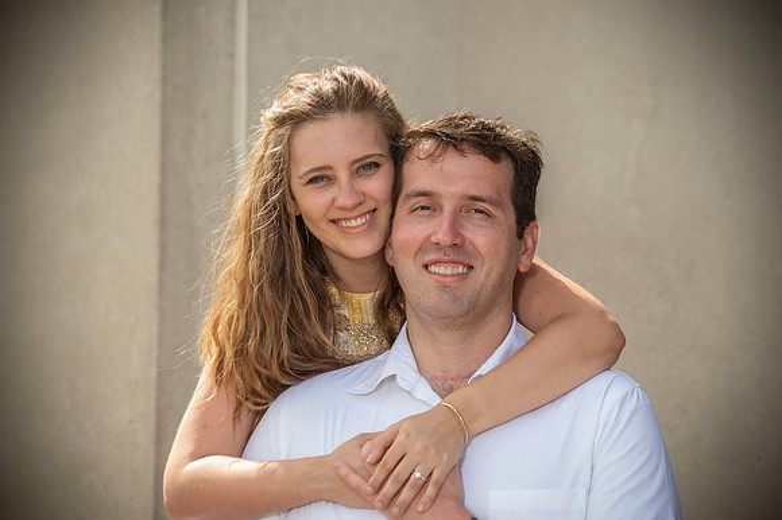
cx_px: 391
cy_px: 260
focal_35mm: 170
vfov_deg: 8.1
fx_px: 3691
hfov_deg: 12.1
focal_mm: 170
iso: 250
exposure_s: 1/250
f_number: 6.3
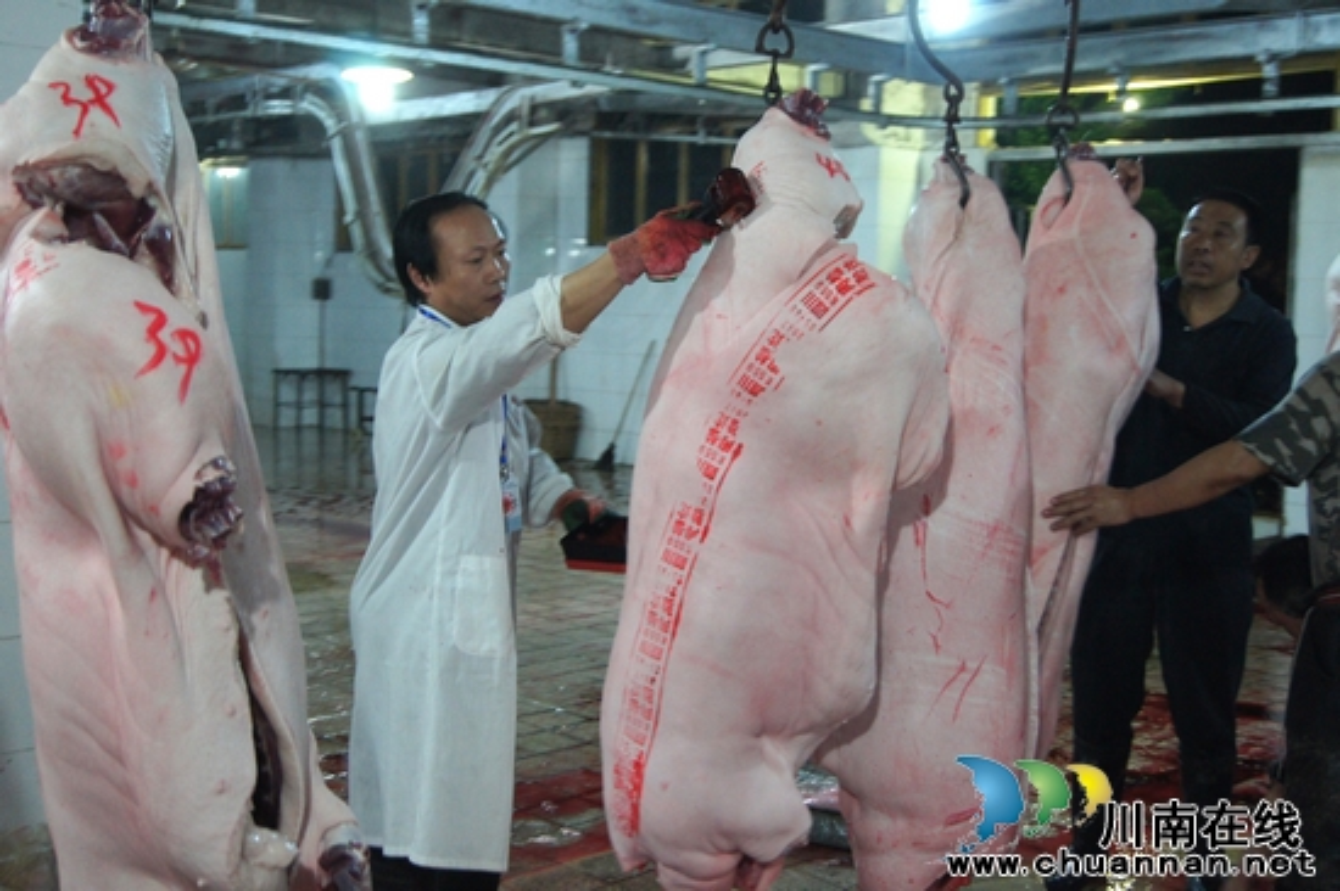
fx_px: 1562
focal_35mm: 42
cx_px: 670
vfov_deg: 31.9
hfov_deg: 46.4
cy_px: 446
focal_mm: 28
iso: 1600
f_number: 4.5
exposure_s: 1/30
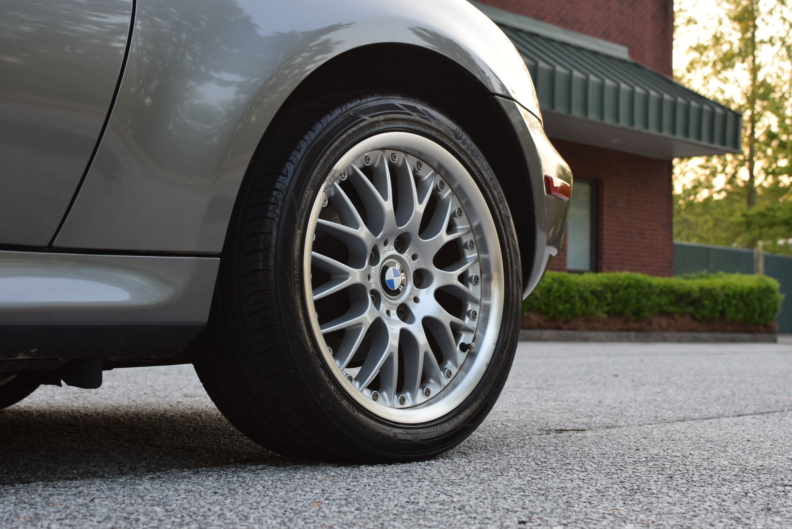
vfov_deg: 25.8
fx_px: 1156
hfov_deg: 37.8
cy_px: 264
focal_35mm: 52
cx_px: 396
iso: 400
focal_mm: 35
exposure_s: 1/125
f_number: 5.6
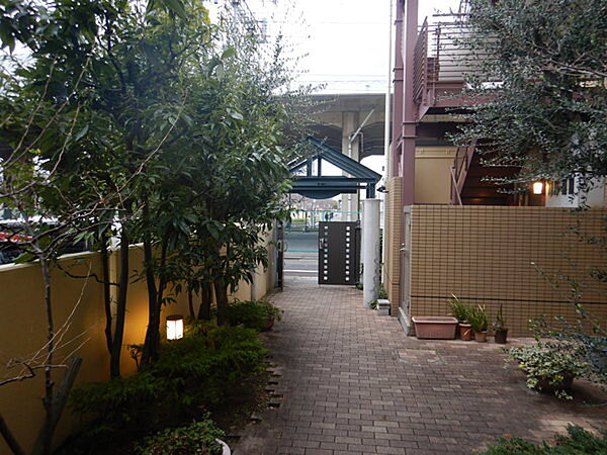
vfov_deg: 56.8
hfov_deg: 71.6
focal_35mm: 24
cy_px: 228
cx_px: 304
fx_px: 421
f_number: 2.8
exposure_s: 1/30
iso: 125
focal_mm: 4.3
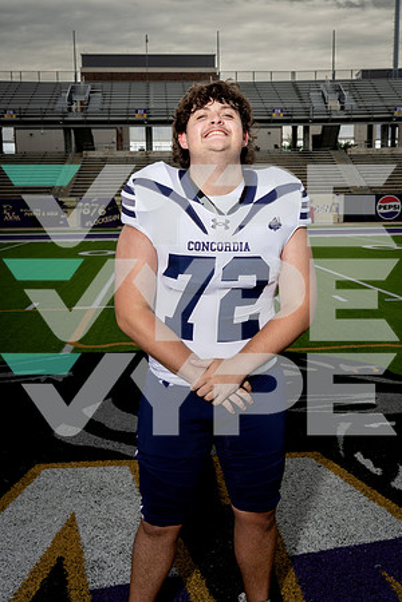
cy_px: 301
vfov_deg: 53.1
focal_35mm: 36
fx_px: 603
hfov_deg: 36.9
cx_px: 201
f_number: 8
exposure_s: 1/250
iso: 250
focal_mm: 36
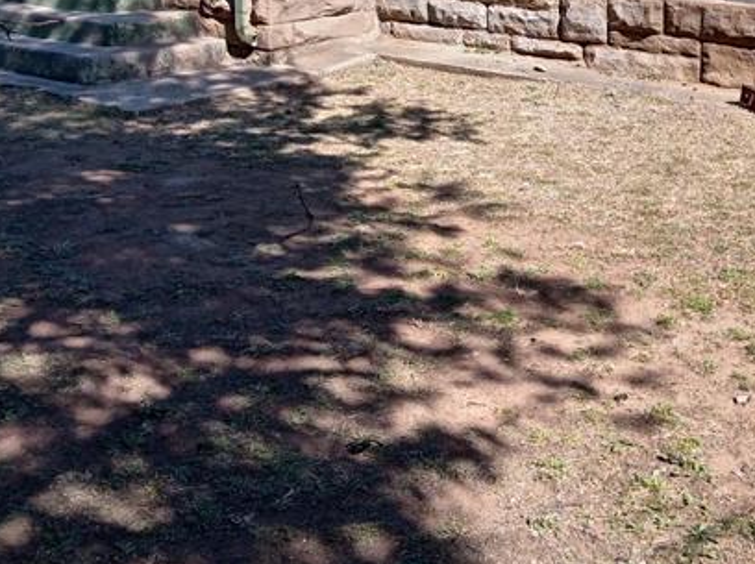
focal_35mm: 53
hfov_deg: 35.5
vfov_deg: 26.2
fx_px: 1155
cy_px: 14
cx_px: 555
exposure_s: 1/256
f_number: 1.8
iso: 100
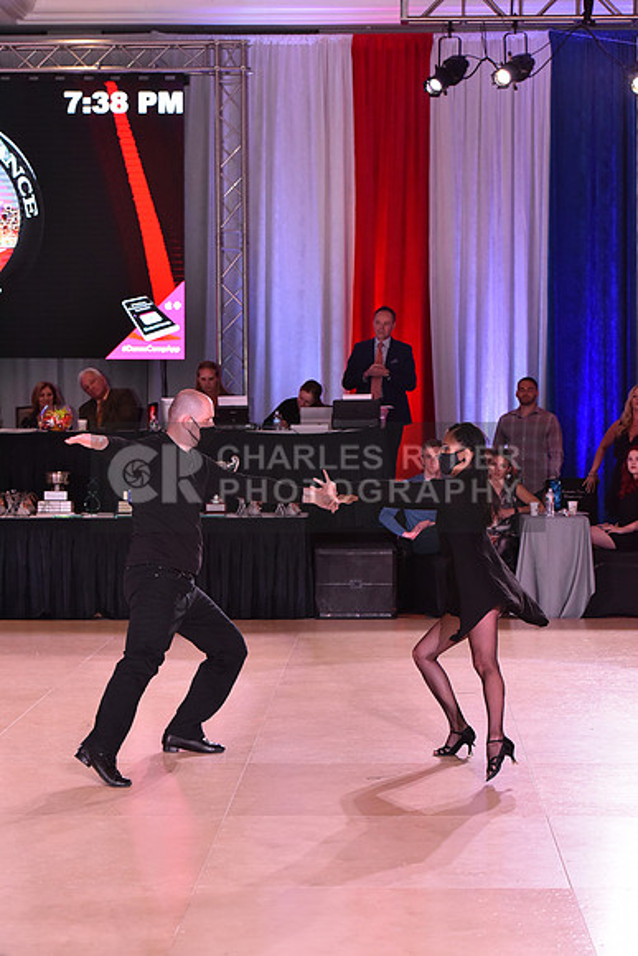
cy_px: 478
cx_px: 319
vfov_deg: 23.6
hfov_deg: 15.9
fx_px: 2285
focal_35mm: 86
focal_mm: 86
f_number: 6.3
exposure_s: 1/250
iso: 2500
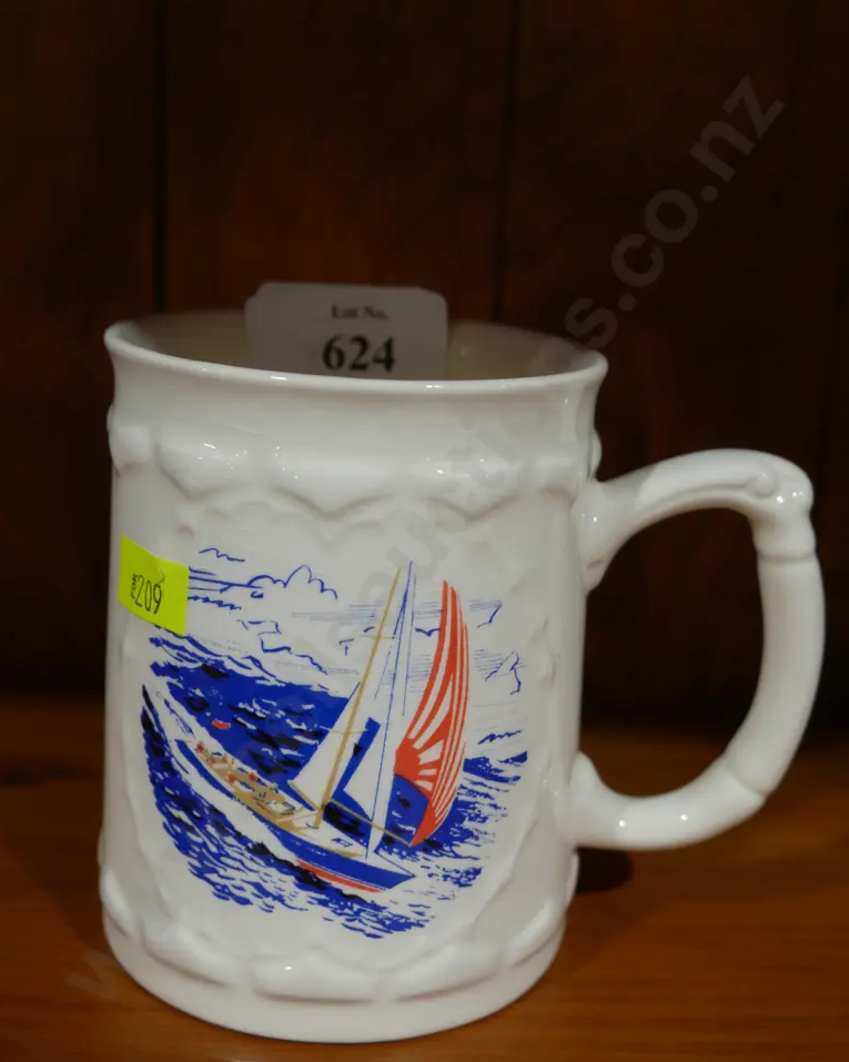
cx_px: 423
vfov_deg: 40.3
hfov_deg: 32.7
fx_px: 1446
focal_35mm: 46
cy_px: 544
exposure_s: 1/60
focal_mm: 22
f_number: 4.7
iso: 400
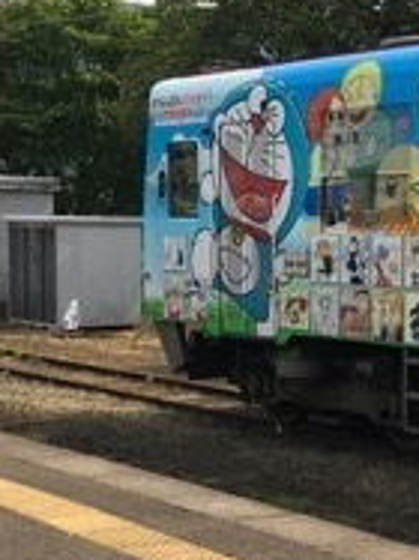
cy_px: 341
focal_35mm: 96
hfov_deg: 15.3
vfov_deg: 20.4
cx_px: 117
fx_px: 1551
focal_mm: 3.99
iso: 20
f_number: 1.8
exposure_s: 1/2283
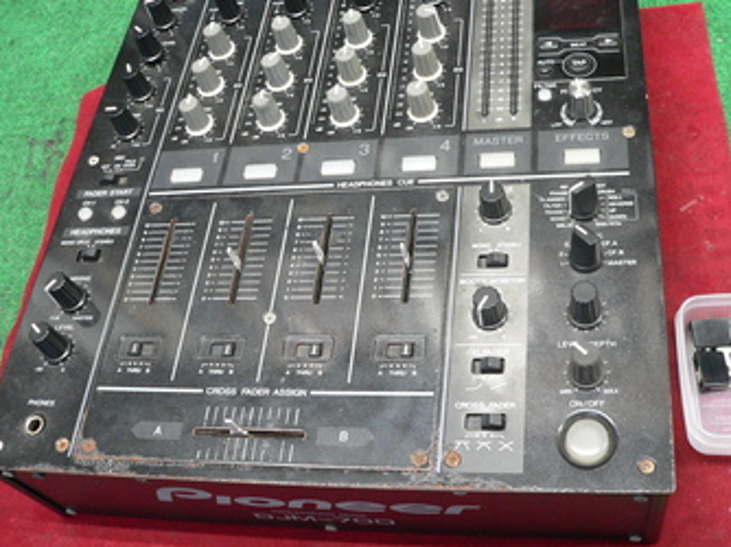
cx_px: 403
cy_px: 251
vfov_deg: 35.1
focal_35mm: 41
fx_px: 865
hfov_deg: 45.7
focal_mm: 6
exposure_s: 1/8
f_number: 2.8
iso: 200
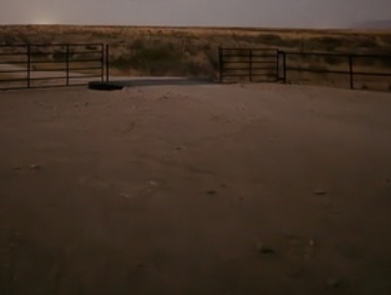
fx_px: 555
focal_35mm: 49
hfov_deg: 38.5
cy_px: 3
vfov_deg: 28.1
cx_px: 140
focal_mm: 6.81
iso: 20583
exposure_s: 1/3
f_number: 1.85
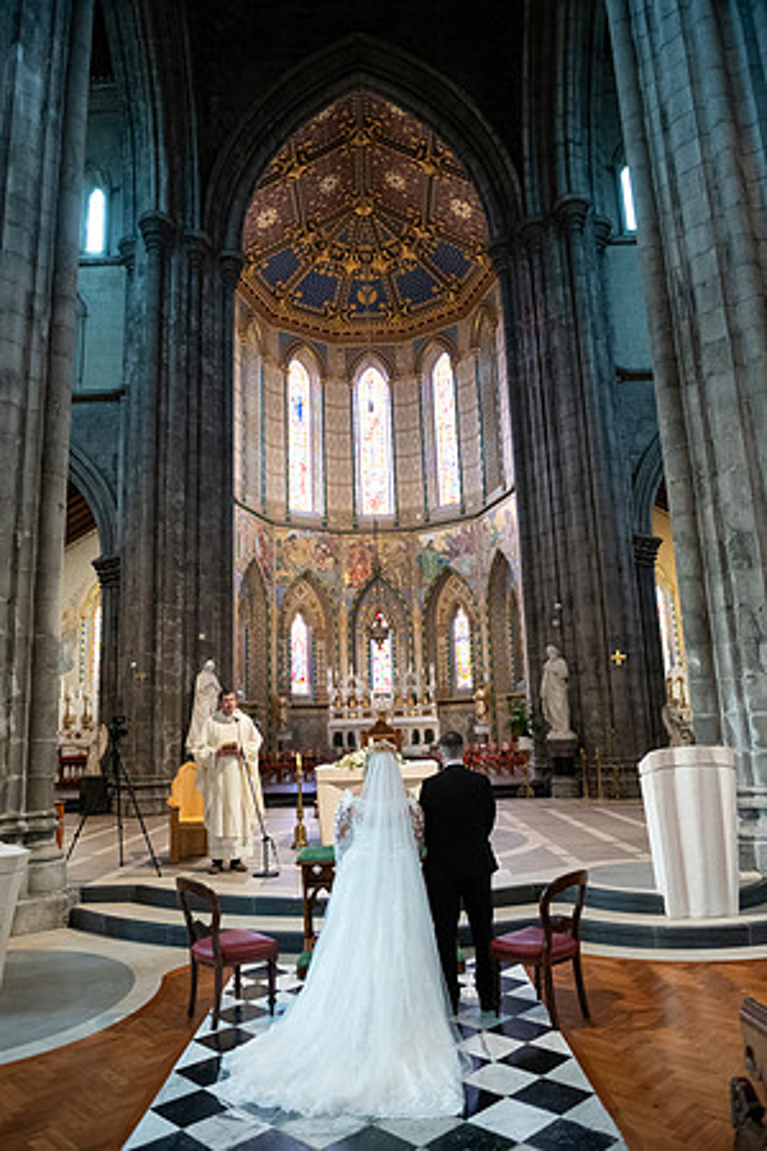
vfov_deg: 73.7
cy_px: 576
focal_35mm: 24
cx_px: 384
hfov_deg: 53.1
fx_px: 767
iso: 1250
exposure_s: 1/160
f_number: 3.5
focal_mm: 24
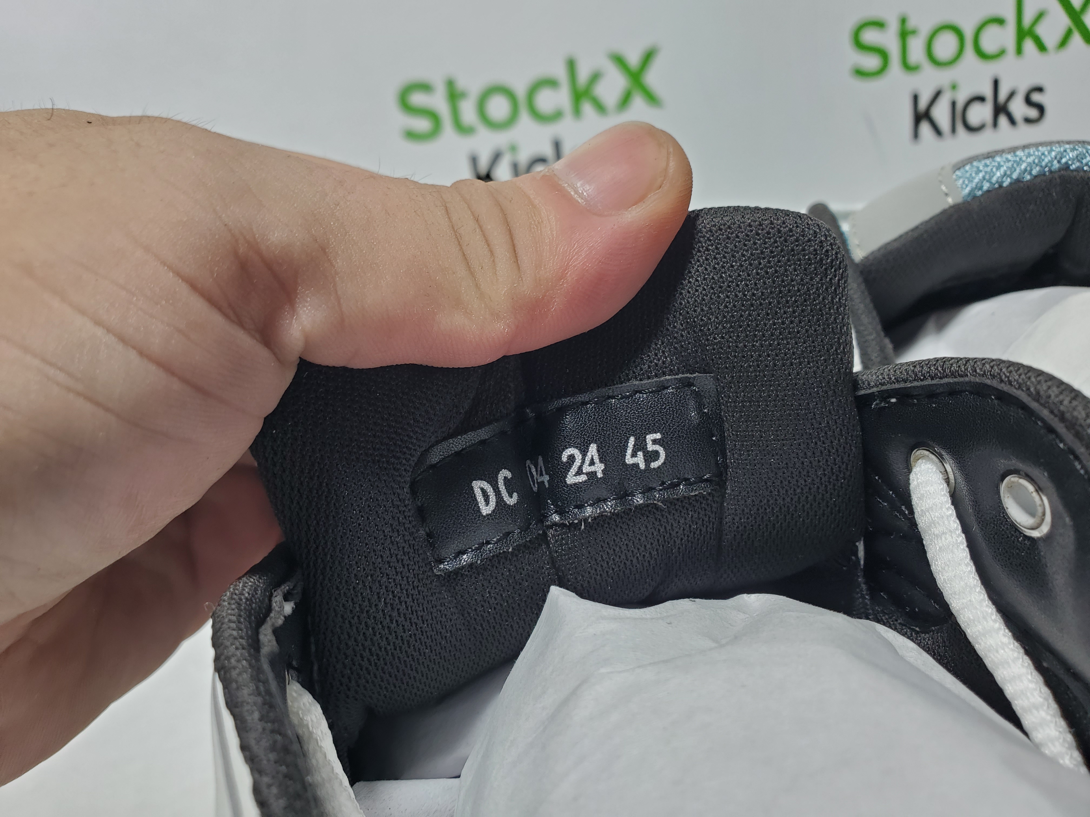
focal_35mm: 26
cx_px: 545
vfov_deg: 53.1
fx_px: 819
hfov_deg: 67.3
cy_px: 408
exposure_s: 1/135
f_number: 2.4
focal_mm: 4.3
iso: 50
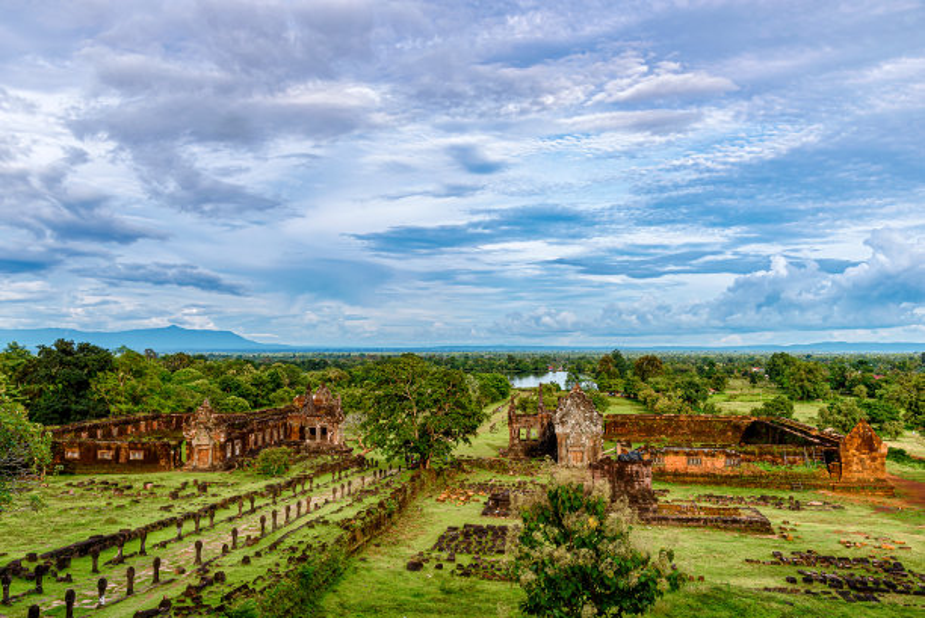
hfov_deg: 54.4
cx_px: 462
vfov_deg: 37.9
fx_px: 900
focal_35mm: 35
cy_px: 309
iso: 100
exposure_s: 1/200
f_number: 9
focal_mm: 35
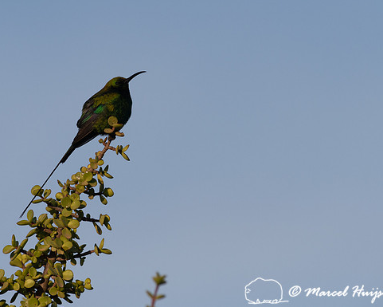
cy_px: 132
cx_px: 155
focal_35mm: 775
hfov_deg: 2.5
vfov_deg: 2.0
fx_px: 8787
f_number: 10
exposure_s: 1/2000
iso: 800
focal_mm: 600
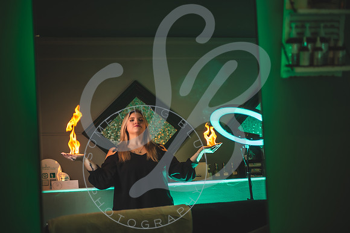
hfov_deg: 31.1
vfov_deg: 21.0
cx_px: 171
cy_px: 117
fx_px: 630
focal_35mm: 65
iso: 200
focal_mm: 62
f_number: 2.8
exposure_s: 1/200
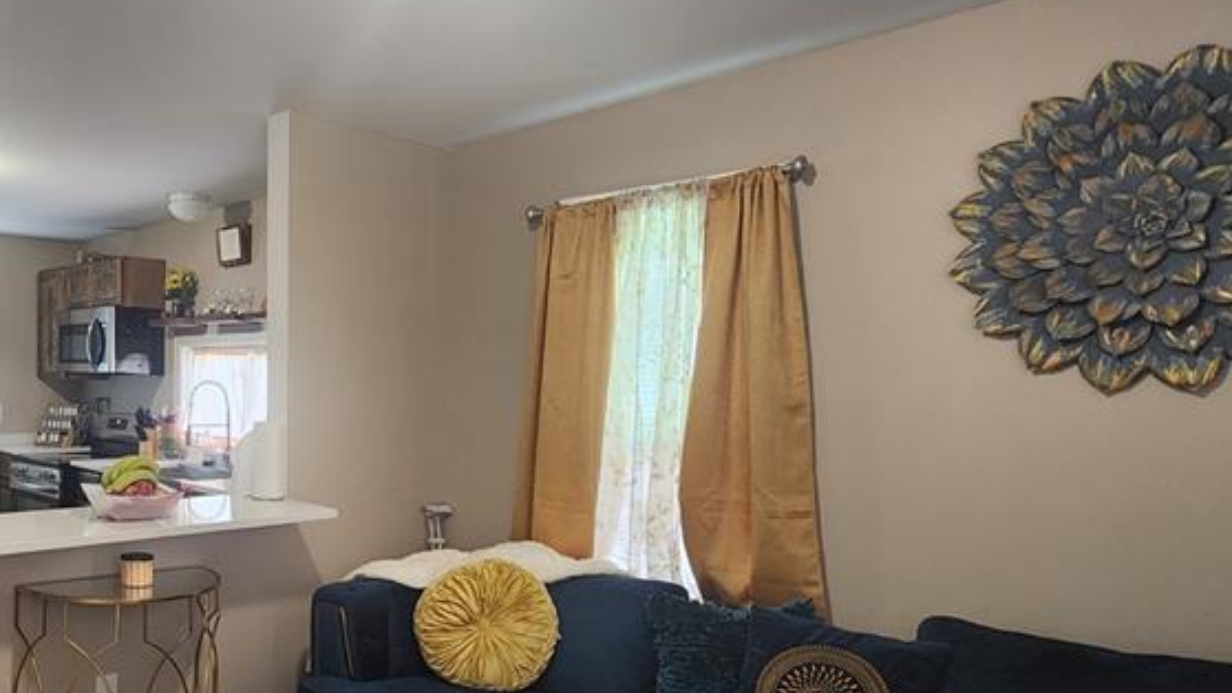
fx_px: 849
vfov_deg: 44.1
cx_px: 247
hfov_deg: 65.4
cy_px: 430
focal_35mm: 26
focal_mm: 2.2
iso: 320
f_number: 2.2
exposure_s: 1/60
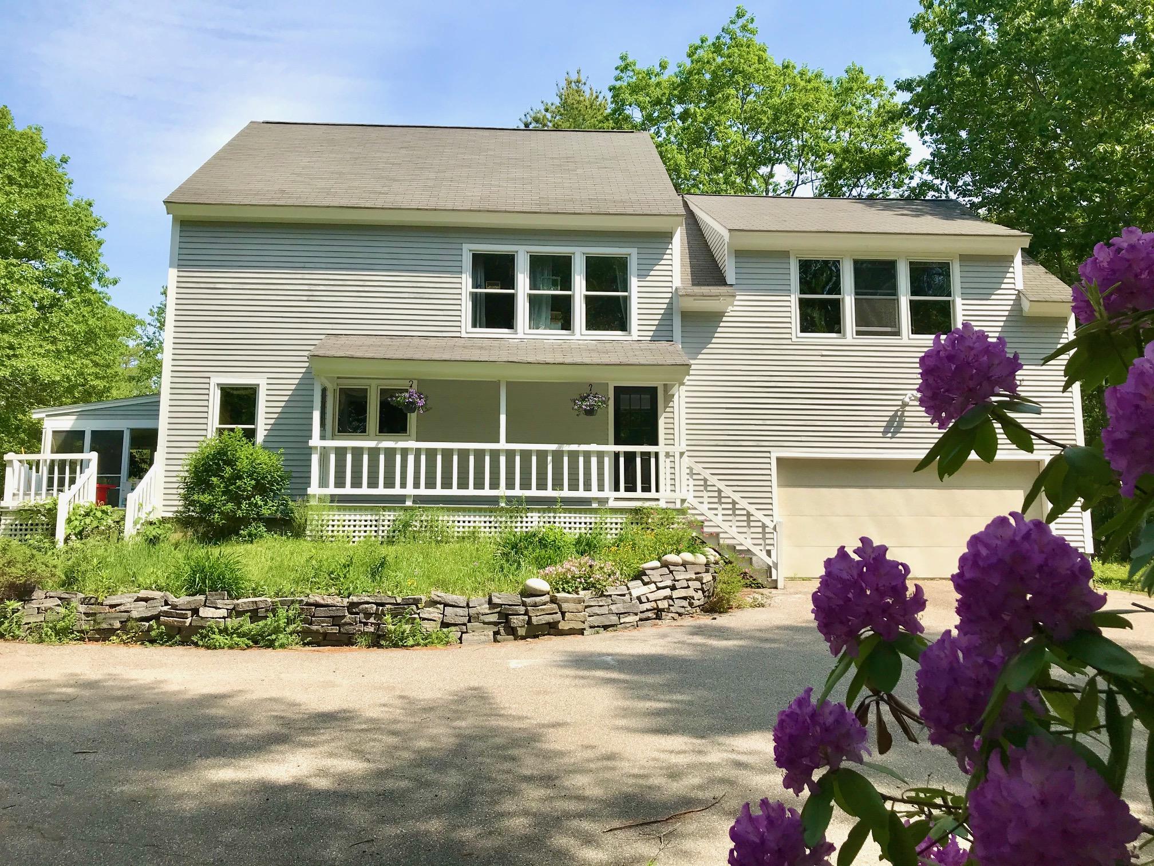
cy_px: 433
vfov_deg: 49.7
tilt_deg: +7.7
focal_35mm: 28
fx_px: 933
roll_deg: +0.0
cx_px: 577
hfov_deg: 63.4
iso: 20
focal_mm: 3.99
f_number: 1.8
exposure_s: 1/1996
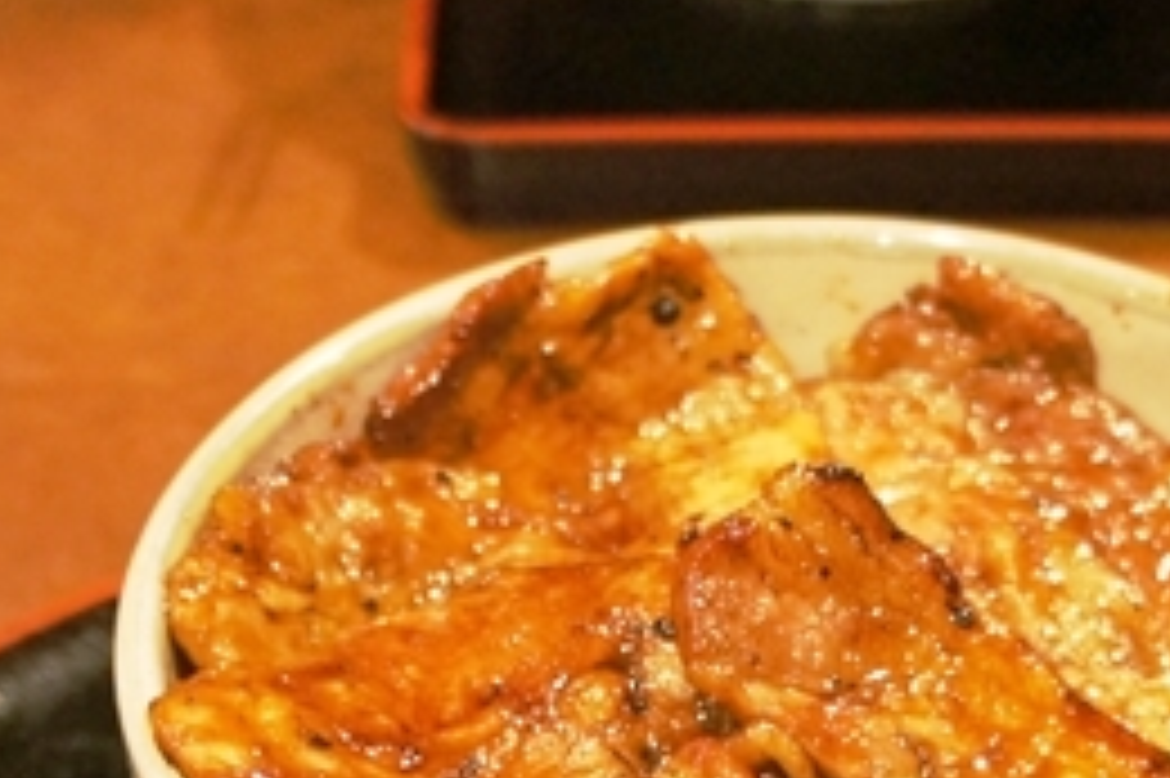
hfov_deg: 24.5
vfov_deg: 15.2
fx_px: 2696
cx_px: 612
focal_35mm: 83
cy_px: 1174
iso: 1600
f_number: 3.5
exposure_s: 1/40
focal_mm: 18
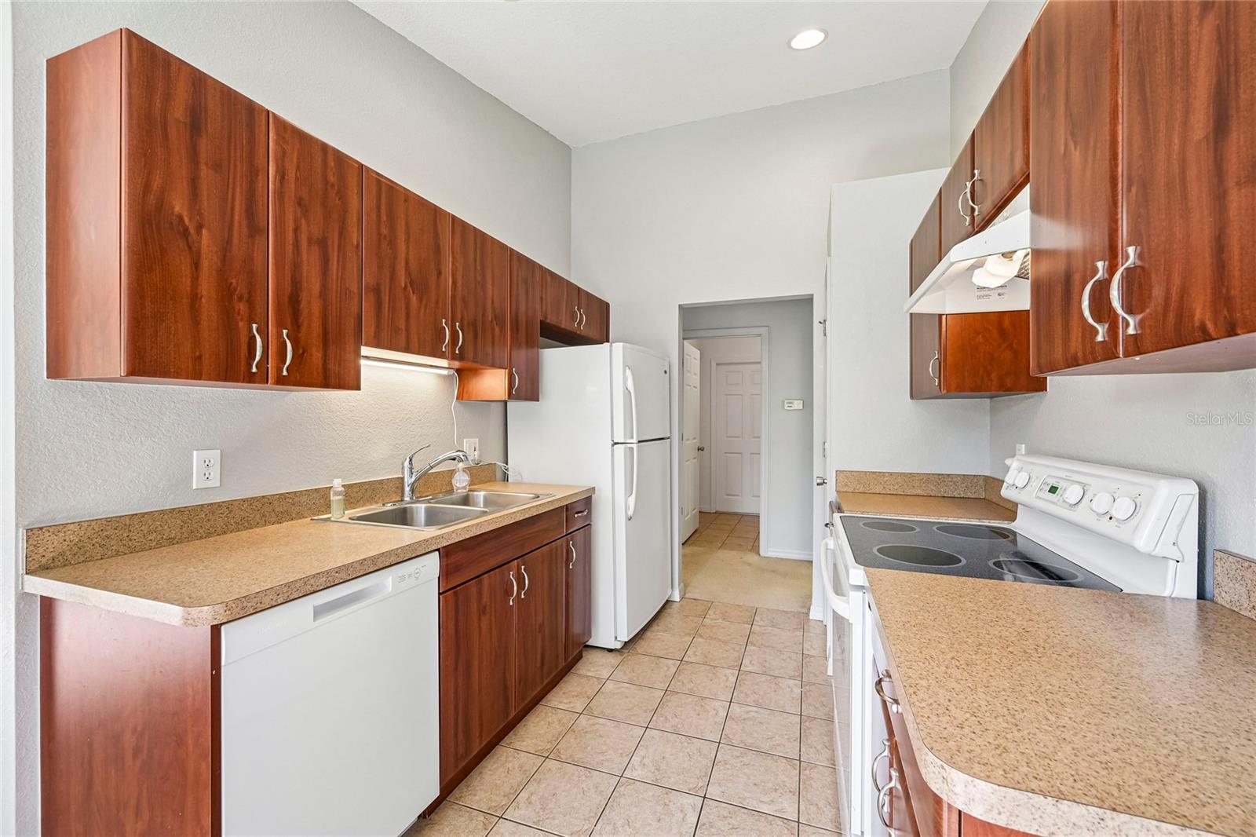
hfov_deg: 104.3
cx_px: 628
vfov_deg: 81.2
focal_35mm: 14
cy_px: 418
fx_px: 488
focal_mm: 14
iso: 400
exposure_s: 1/30
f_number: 8
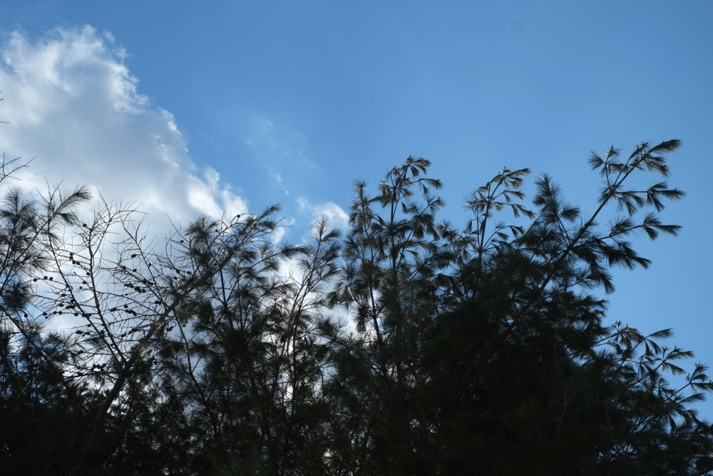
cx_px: 356
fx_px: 1050
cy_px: 238
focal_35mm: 53
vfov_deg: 25.5
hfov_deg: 37.5
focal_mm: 35
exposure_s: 1/500
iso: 200
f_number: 10
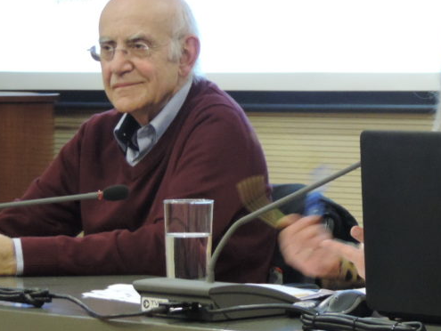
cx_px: 395
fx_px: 2371
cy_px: 97
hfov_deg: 10.6
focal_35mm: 186
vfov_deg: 8.0
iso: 800
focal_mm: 16
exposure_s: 1/20
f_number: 4.1
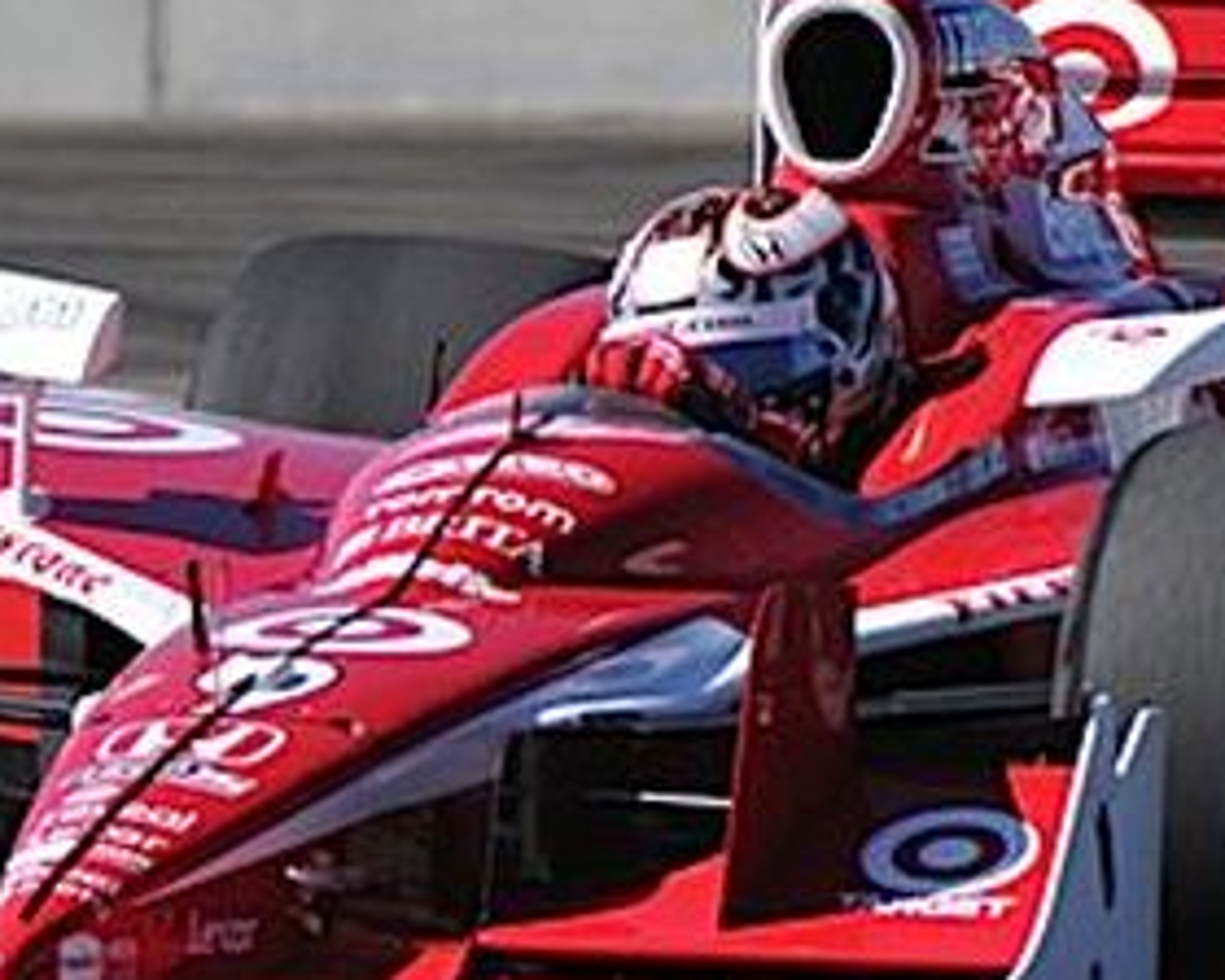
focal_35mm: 1006
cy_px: 376
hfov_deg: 1.9
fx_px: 36473
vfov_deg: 1.5
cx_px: 958
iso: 400
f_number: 5.6
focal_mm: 200
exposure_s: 1/2000
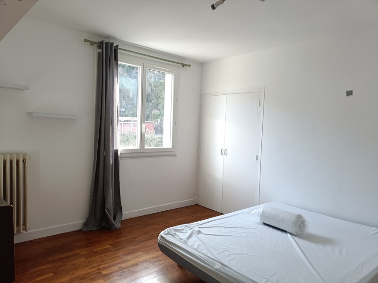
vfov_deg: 54.9
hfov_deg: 69.4
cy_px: 142
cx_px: 189
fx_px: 273
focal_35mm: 25
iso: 250
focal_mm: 4.7
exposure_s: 1/50
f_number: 1.7
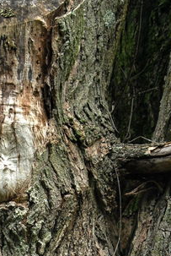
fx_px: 1328
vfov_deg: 10.9
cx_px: 1
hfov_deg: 7.3
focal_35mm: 187
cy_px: 223
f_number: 5
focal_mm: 42
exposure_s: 1/40
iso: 160
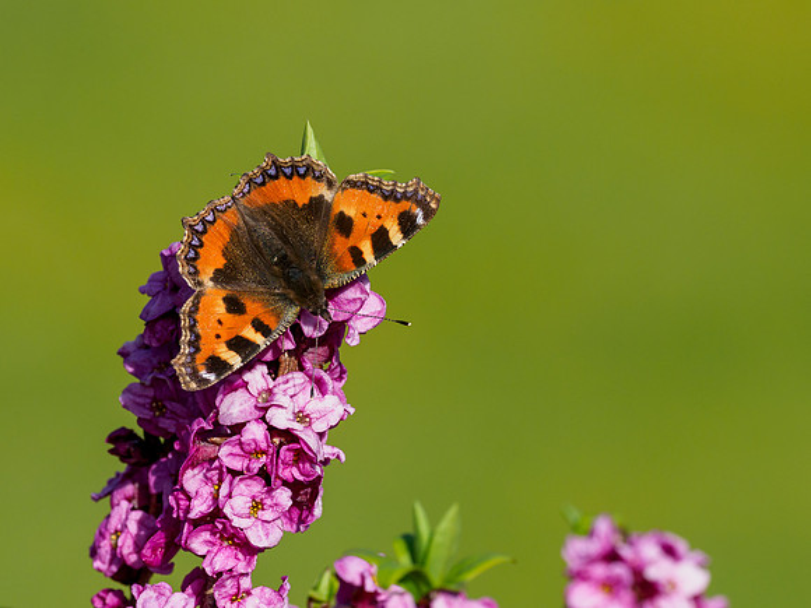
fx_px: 21469
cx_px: 364
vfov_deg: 1.6
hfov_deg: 2.2
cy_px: 255
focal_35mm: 916
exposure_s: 1/640
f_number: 6.3
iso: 200
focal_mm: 300
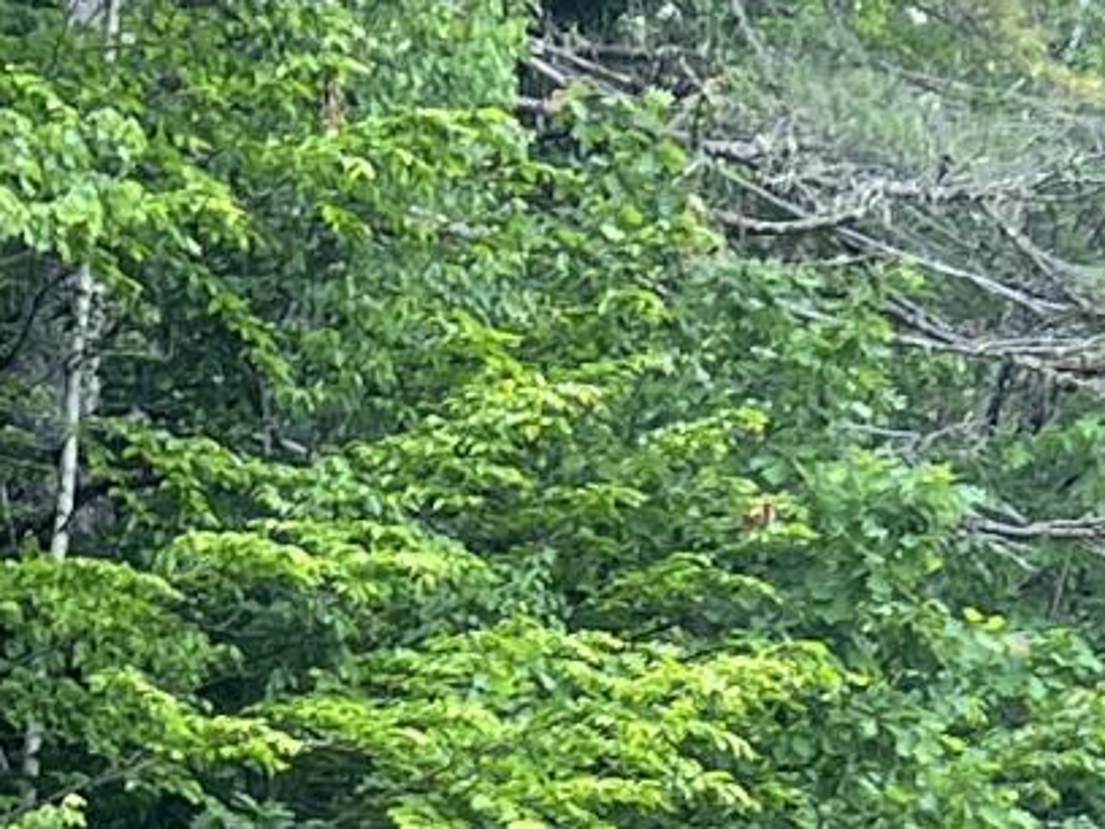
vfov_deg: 6.8
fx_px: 6097
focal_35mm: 191
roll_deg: +0.9
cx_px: 544
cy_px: 2717
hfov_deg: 10.4
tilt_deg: -7.4
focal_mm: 5.7
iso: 50
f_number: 1.5
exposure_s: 1/471
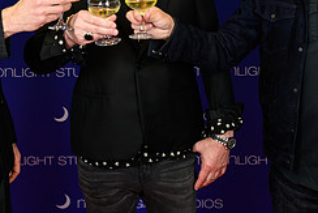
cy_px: -24
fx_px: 672
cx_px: 123
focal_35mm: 76
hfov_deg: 26.6
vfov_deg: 17.4
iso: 1000
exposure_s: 1/400
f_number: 5
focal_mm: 32
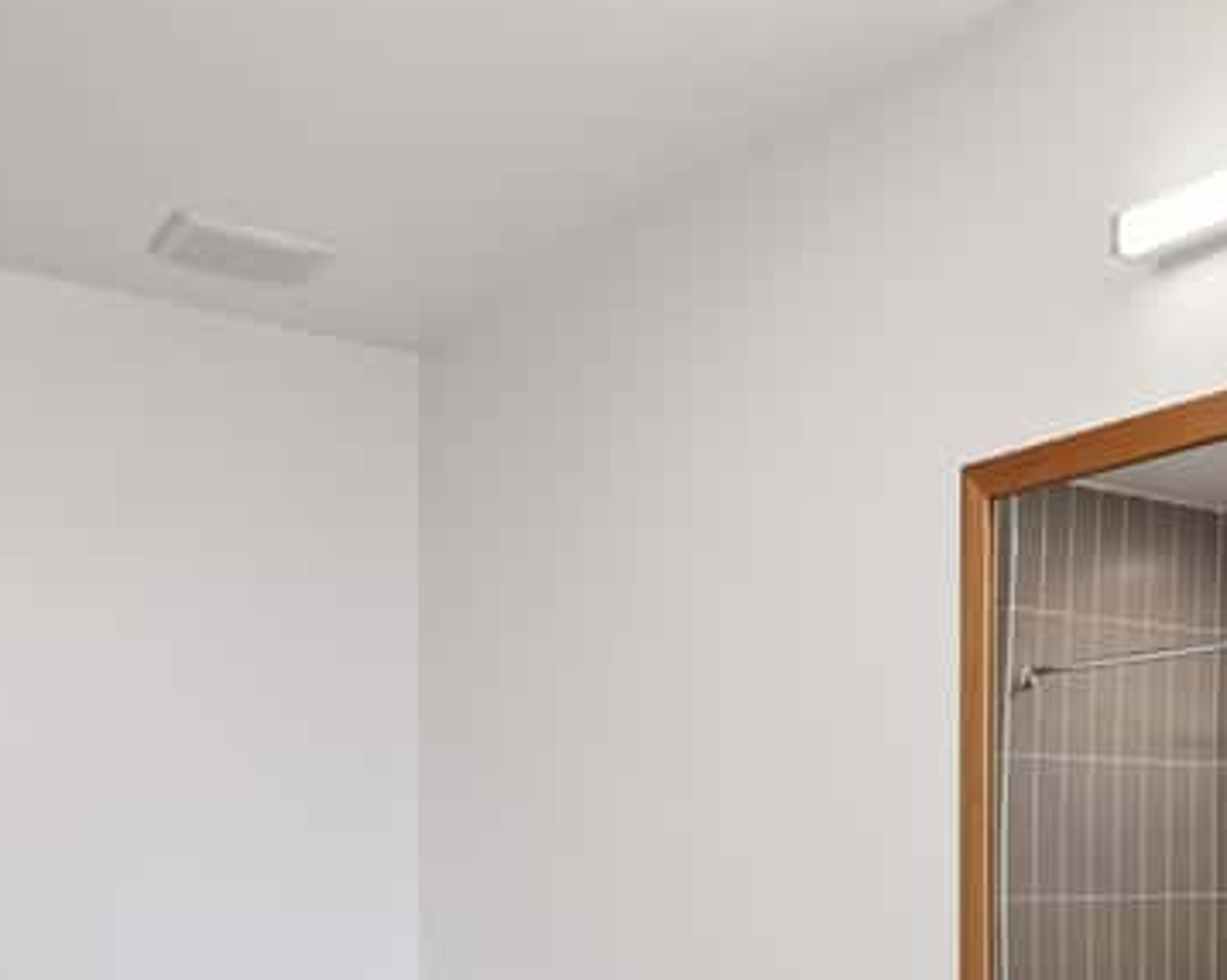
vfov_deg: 33.1
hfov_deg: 41.7
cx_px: 912
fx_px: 1561
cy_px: 875
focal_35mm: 43
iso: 400
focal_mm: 16
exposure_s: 1/20
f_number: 8
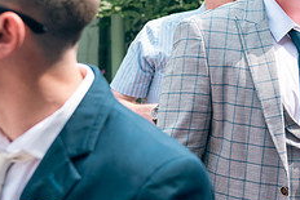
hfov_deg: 13.9
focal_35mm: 145
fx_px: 1209
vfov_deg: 9.5
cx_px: 295
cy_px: 42
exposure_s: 1/200
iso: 100
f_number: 5
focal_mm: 58
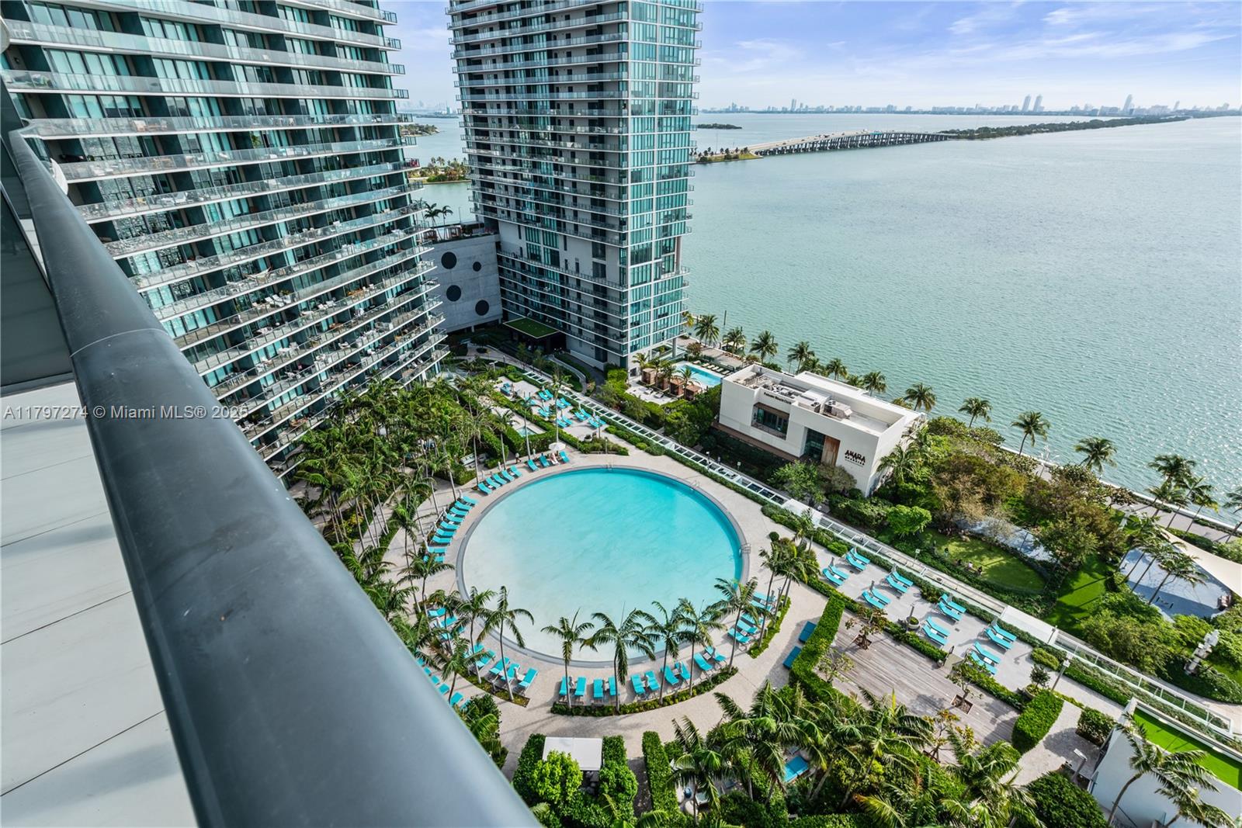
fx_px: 587
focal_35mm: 17
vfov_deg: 70.5
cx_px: 621
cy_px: 414
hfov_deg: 93.3
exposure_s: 1/160
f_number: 8
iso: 100
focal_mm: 17
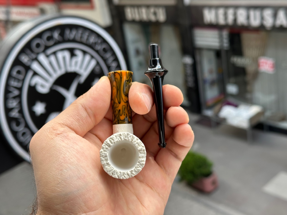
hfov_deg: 39.7
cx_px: 144
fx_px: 398
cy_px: 108
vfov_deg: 30.3
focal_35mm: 48
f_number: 1.78
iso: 64
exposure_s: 1/816
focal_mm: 6.86
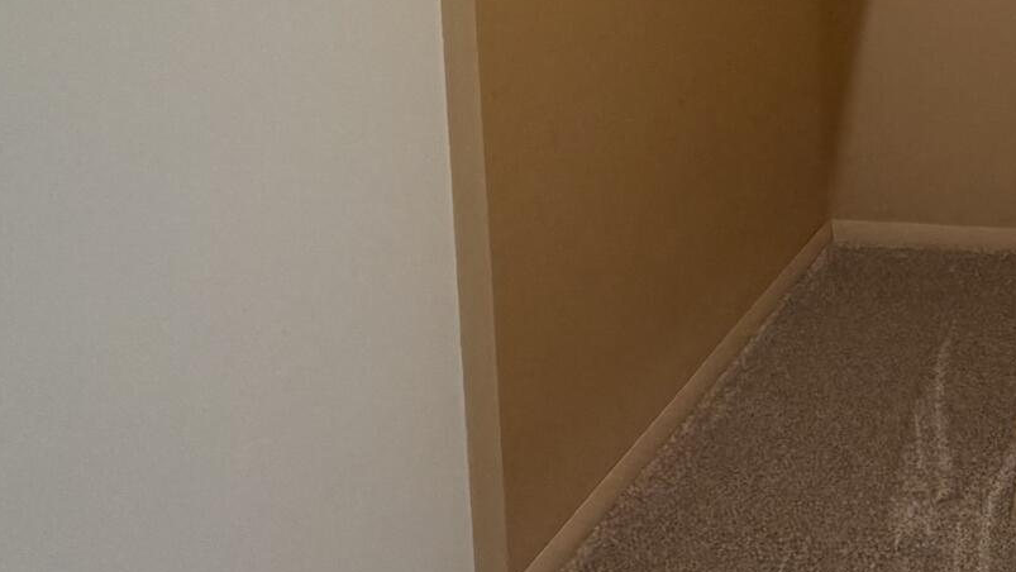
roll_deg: -1.2
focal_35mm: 57
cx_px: 1318
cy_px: -144
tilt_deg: -9.8
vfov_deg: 19.6
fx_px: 1536
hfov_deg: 29.5
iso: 125
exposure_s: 1/120
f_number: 2.2
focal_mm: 2.22
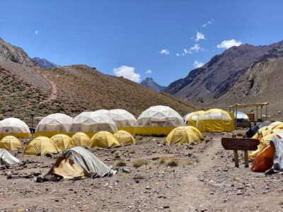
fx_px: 425
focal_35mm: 52
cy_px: 106
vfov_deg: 28.0
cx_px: 142
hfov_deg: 36.8
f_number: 2
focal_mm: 6
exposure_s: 1/1845
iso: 20
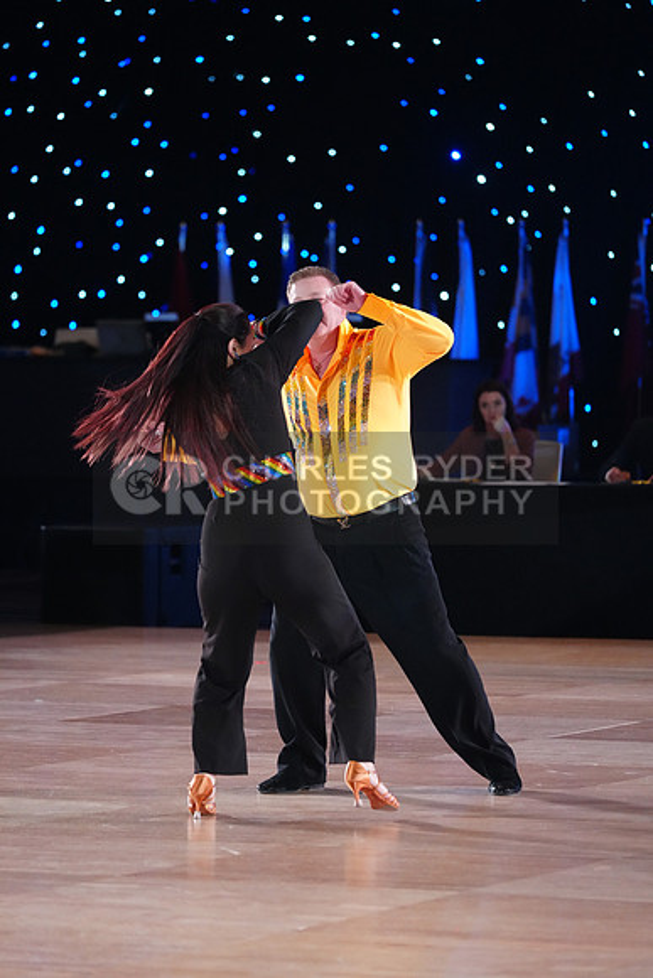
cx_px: 326
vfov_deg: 10.9
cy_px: 489
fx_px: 5139
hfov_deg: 7.3
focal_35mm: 189
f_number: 4
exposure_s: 1/400
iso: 5000
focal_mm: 189
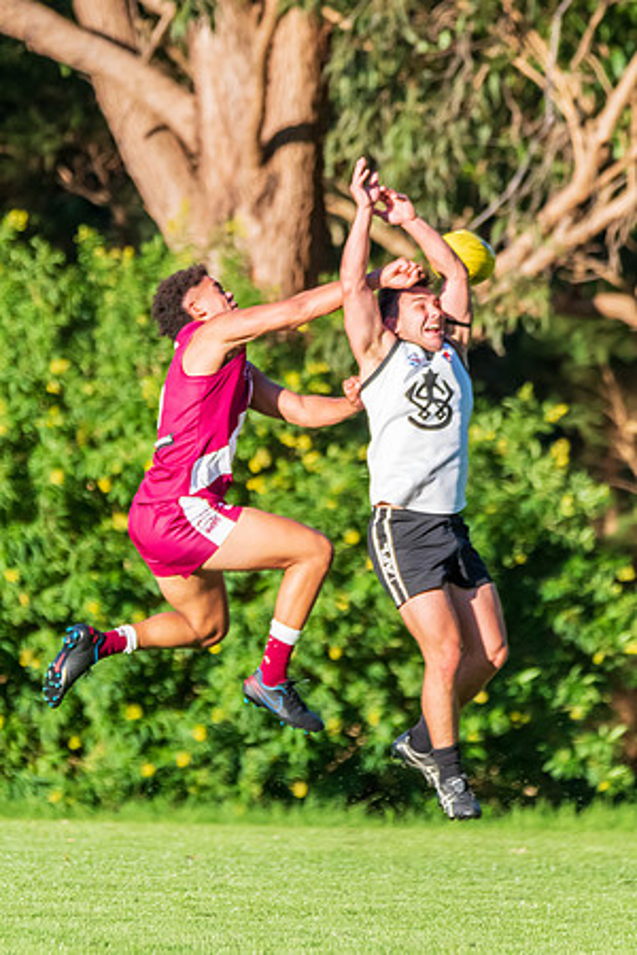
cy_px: 478
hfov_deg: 2.4
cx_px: 36
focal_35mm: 577
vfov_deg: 3.6
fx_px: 15320
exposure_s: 1/2000
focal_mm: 320
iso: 1000
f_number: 6.3
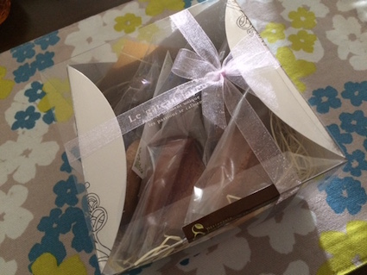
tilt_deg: -67.3
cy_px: 138
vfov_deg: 48.2
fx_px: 308
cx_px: 184
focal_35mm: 29
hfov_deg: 61.6
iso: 320
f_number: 2.2
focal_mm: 4.15
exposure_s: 1/15
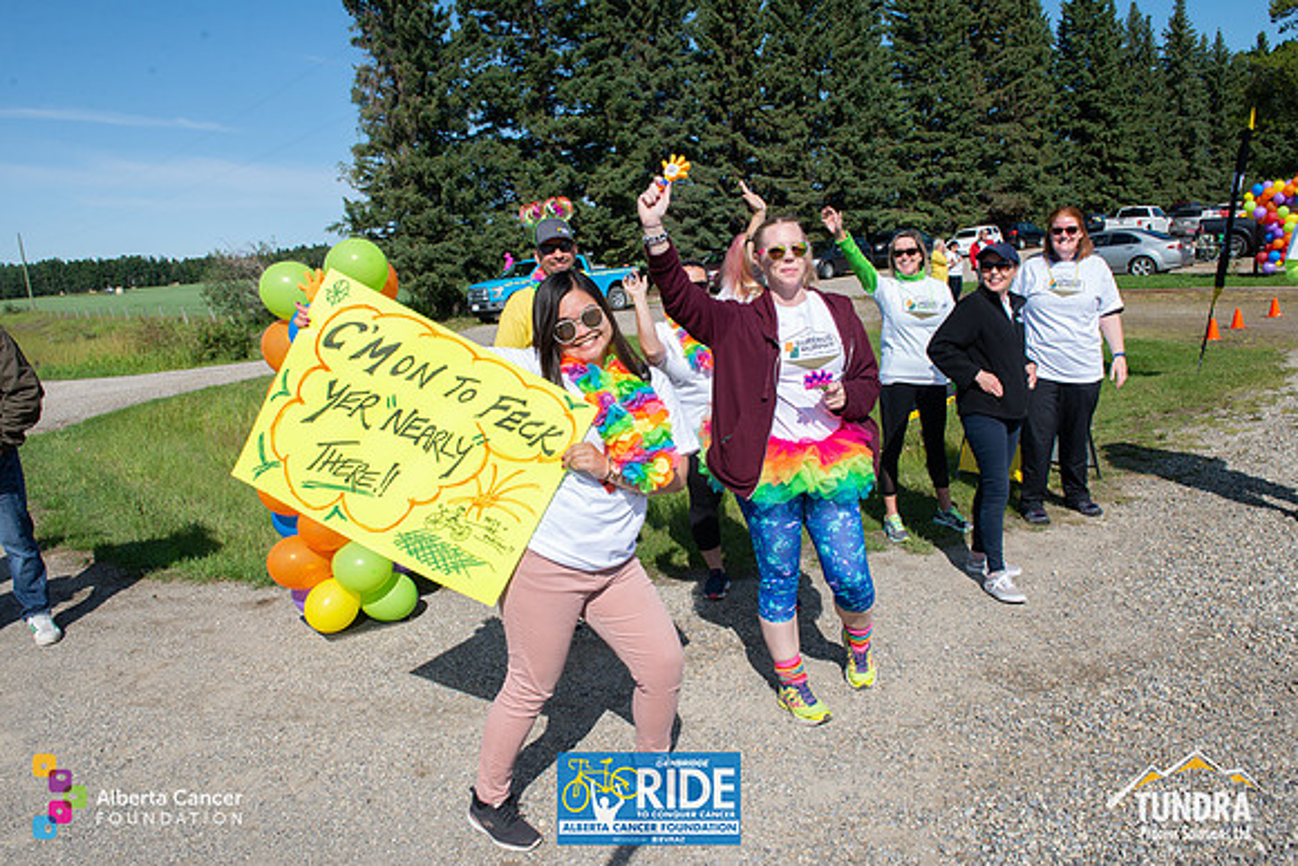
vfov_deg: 53.2
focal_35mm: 24
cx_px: 649
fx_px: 865
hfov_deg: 73.7
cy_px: 433
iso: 250
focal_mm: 24
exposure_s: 1/400
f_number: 11
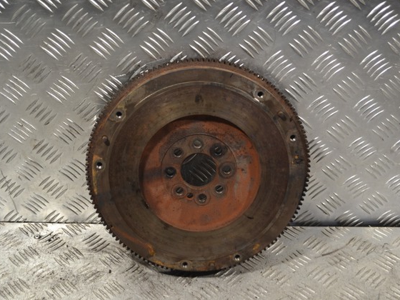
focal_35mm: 56
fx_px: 647
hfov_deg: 34.3
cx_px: 184
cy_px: 150
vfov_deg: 26.1
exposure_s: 1/80
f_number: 5
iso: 400
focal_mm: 34
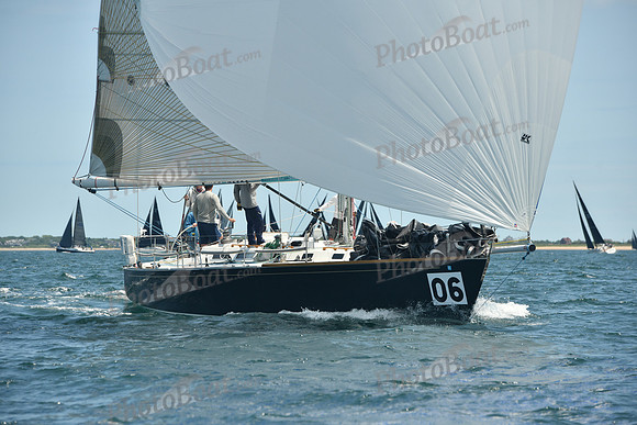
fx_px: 3186
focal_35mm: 180
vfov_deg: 7.6
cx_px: 318
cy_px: 212
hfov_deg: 11.4
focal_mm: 180
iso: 320
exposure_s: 1/640
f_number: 7.1
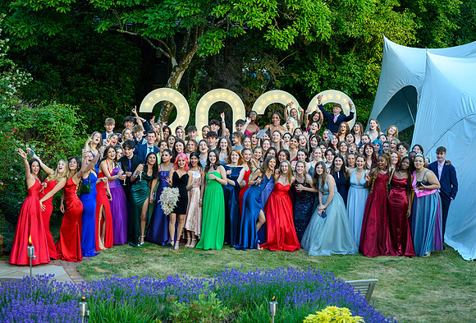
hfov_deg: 21.4
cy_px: 148
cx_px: 250
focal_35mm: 95
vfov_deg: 14.6
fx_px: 1261
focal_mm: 70
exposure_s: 1/400
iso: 400
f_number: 3.2
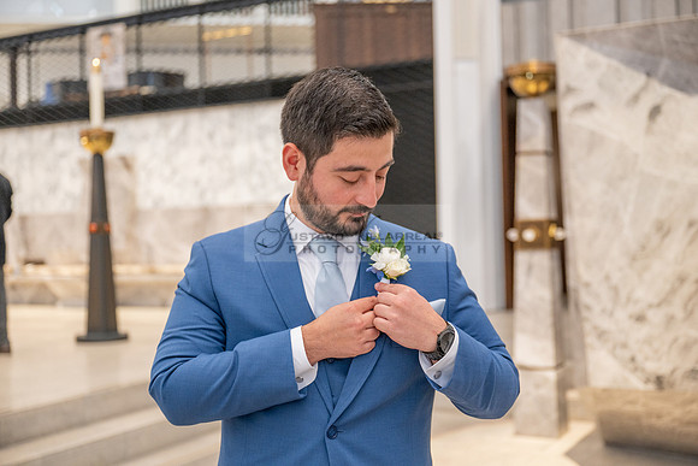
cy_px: 233
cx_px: 349
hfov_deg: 42.7
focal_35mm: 46
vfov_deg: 29.3
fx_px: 892
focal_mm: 46
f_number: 2.8
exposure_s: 1/160
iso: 800
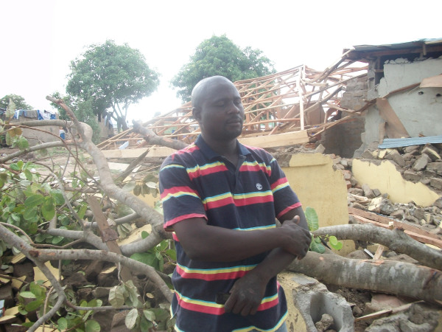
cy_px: 166
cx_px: 221
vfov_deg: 44.2
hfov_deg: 56.8
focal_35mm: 32
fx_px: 409
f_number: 2.9
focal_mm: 5.7
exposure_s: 1/200
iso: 80
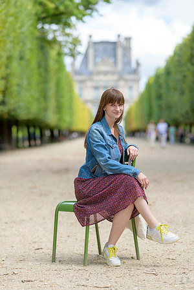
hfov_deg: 13.0
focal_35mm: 105
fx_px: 849
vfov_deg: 19.5
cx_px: 97
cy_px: 145
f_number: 2.5
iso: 64
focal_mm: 105
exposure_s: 1/640
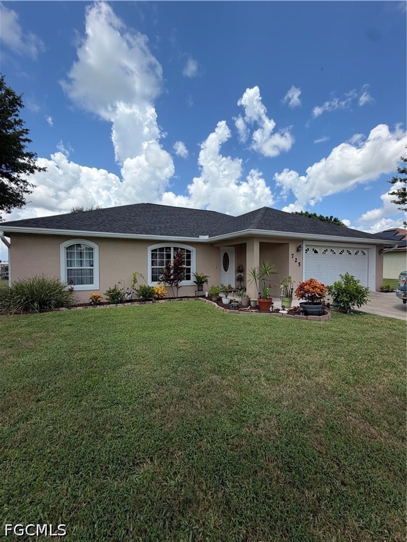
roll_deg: +0.6
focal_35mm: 14
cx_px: 204
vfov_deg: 102.1
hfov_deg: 85.7
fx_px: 219
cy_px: 271
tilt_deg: -0.8
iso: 20
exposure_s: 1/770
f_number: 2.2
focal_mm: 2.22
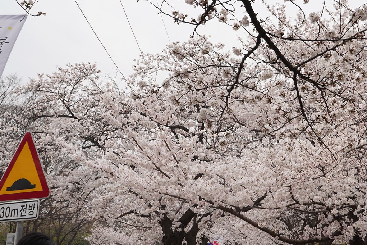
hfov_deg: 40.7
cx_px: 275
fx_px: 479
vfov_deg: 28.6
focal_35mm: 47
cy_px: 112
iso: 100
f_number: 11
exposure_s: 1/100
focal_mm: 24
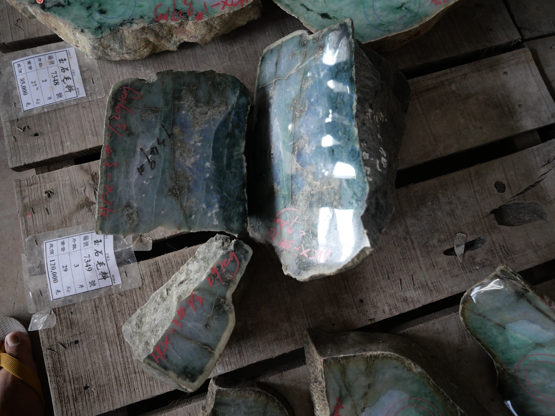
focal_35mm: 18
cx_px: 278
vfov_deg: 71.6
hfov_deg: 87.8
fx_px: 289
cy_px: 208
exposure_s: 1/125
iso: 500
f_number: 1.7
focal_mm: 9
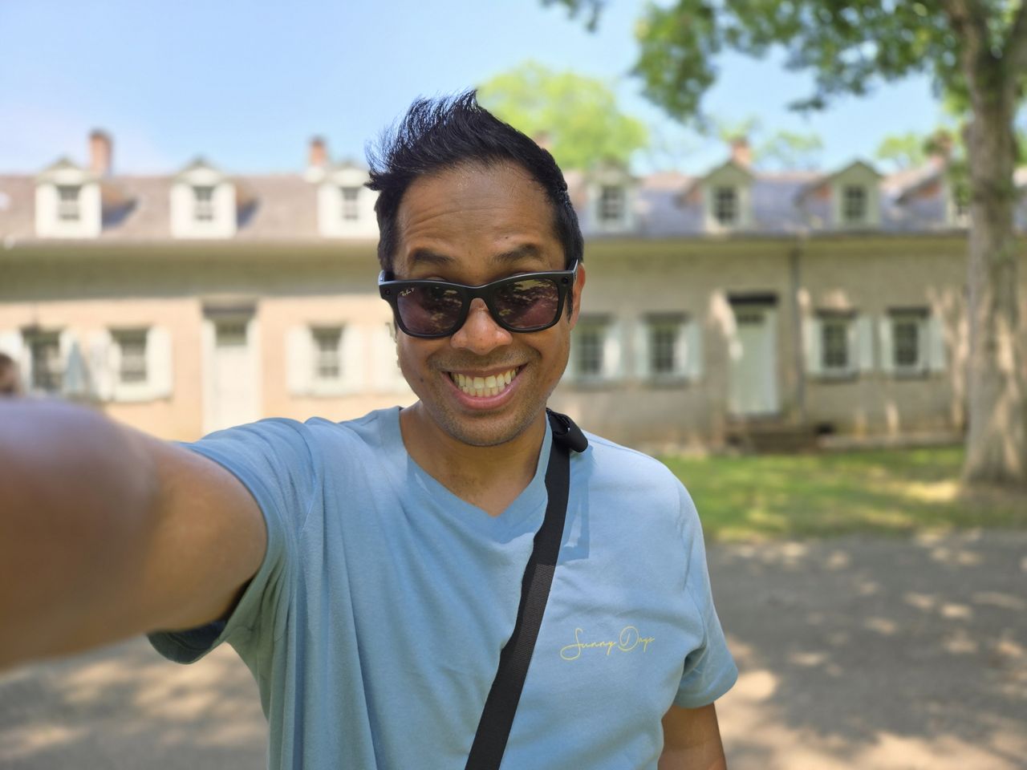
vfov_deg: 58.9
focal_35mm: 23
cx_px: 514
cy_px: 385
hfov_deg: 73.9
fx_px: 682
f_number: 1.8
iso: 80
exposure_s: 1/1067
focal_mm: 5.4
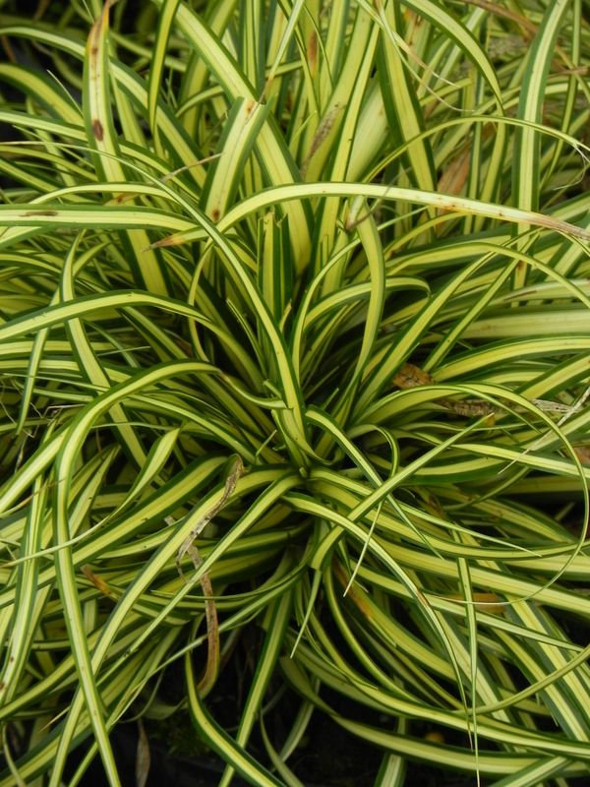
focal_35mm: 337
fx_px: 7659
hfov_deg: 4.4
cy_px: 394
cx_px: 295
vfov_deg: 5.9
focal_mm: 59.9
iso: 160
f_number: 5
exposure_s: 1/40
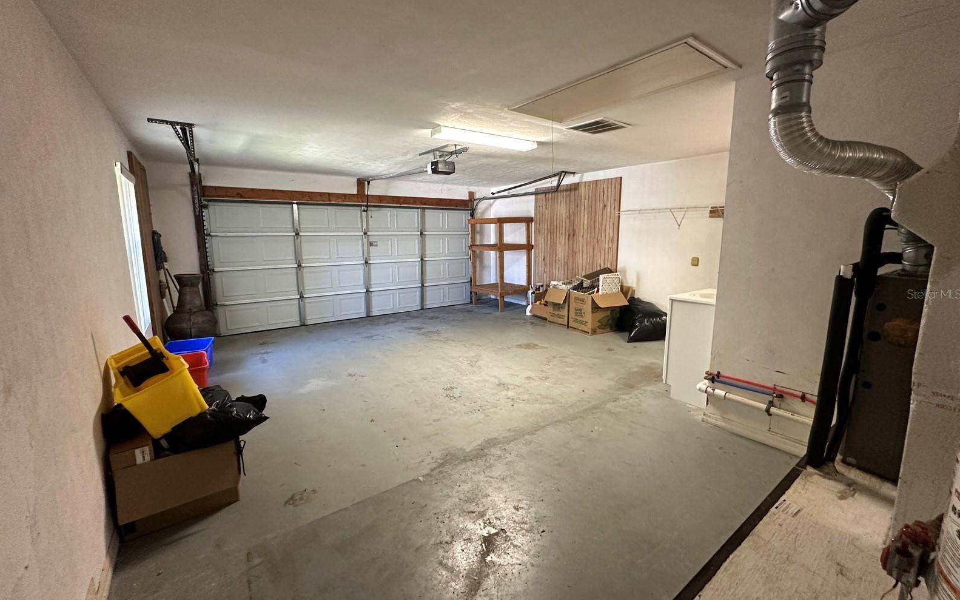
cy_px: 294
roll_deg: -1.0
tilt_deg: -9.5
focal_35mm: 15
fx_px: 392
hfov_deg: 101.5
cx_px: 479
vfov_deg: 74.8
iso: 400
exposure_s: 1/60
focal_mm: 2.22
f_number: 2.2
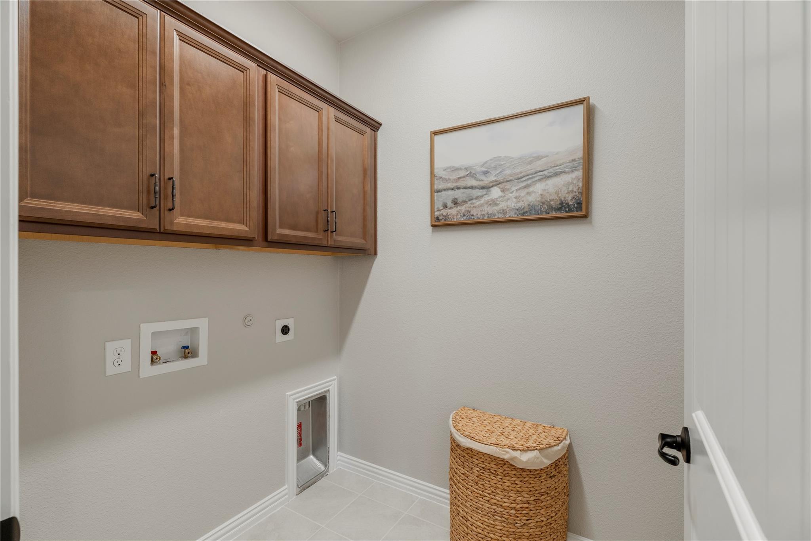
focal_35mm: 16
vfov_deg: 73.7
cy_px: 270
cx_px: 406
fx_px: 360
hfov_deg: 96.7
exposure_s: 1/5
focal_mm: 16
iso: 400
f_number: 7.1
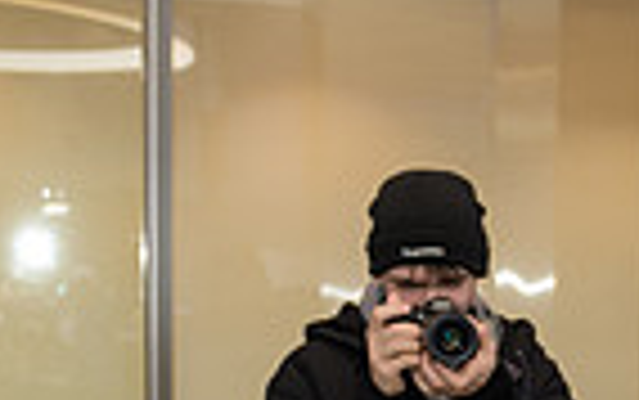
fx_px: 1743
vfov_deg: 12.6
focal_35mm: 100
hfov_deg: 19.3
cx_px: 814
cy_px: 537
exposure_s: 1/125
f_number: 3.2
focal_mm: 24
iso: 400
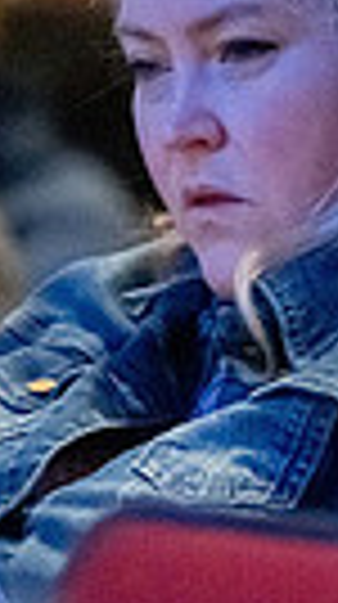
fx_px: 14490
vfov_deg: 2.4
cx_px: 5
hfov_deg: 1.3
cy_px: 421
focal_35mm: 906
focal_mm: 200
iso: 12800
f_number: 2.8
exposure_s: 1/100
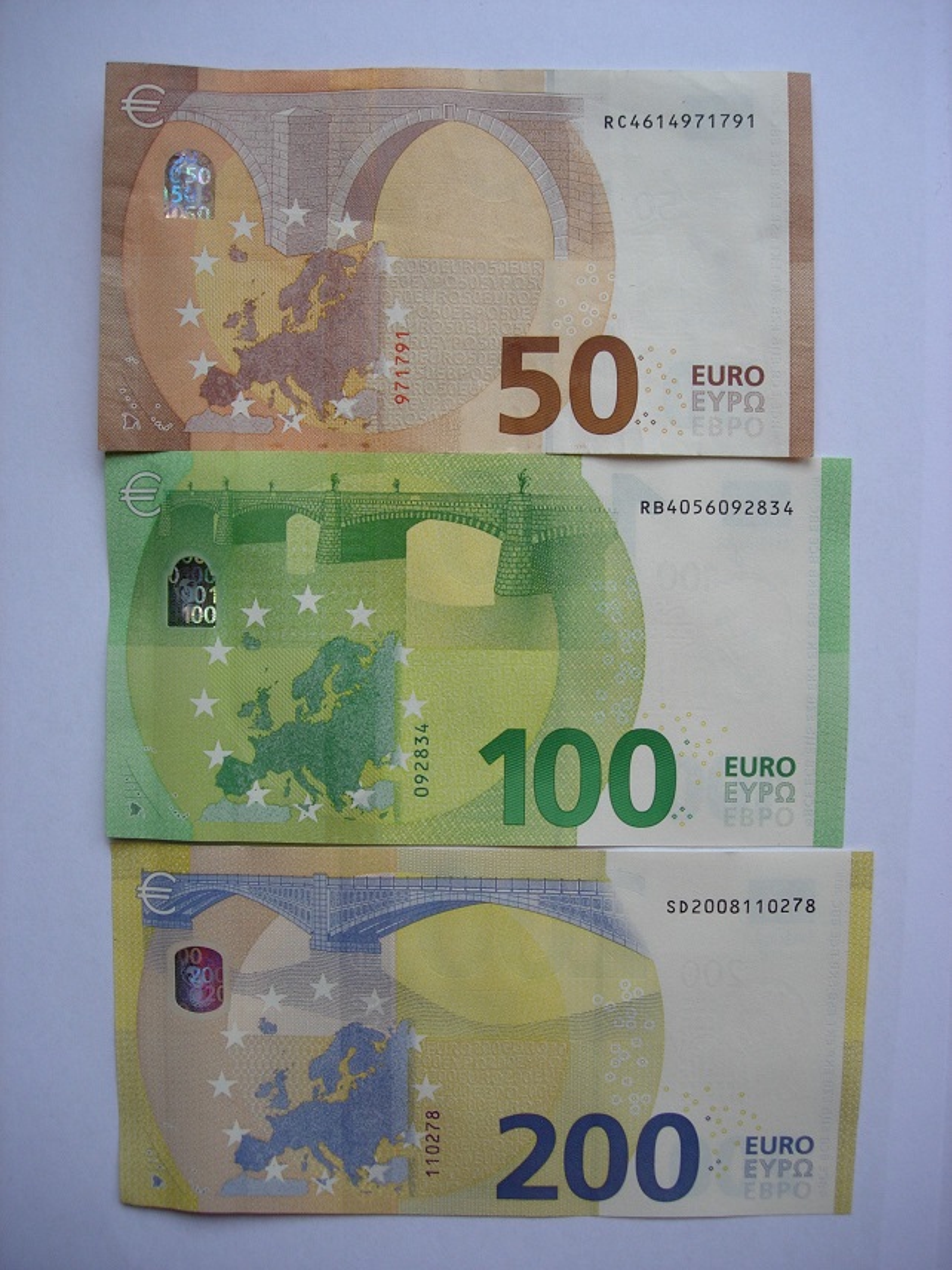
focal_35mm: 38
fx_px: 1393
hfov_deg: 37.7
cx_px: 476
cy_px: 635
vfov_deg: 49.0
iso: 64
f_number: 2.8
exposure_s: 1/111
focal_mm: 7.8
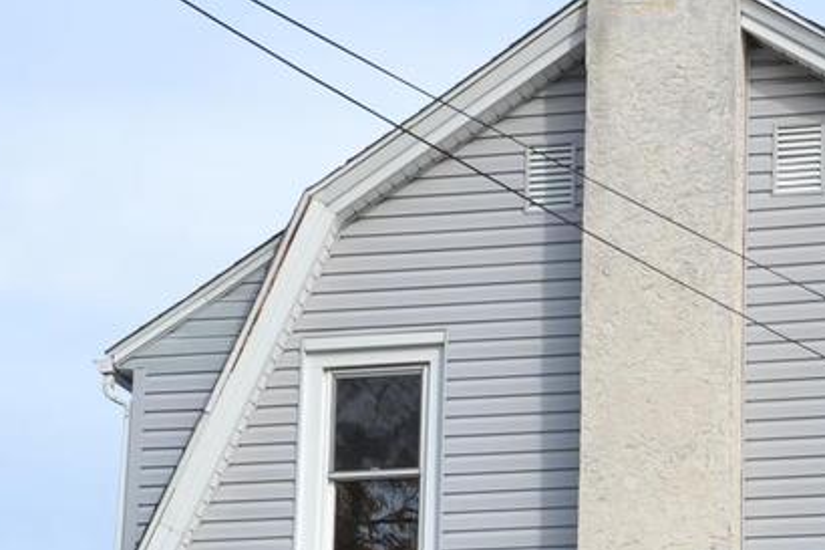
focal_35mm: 116
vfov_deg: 11.5
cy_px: 693
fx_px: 2657
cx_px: 708
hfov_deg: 17.4
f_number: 8
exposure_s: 1/250
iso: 100
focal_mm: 22
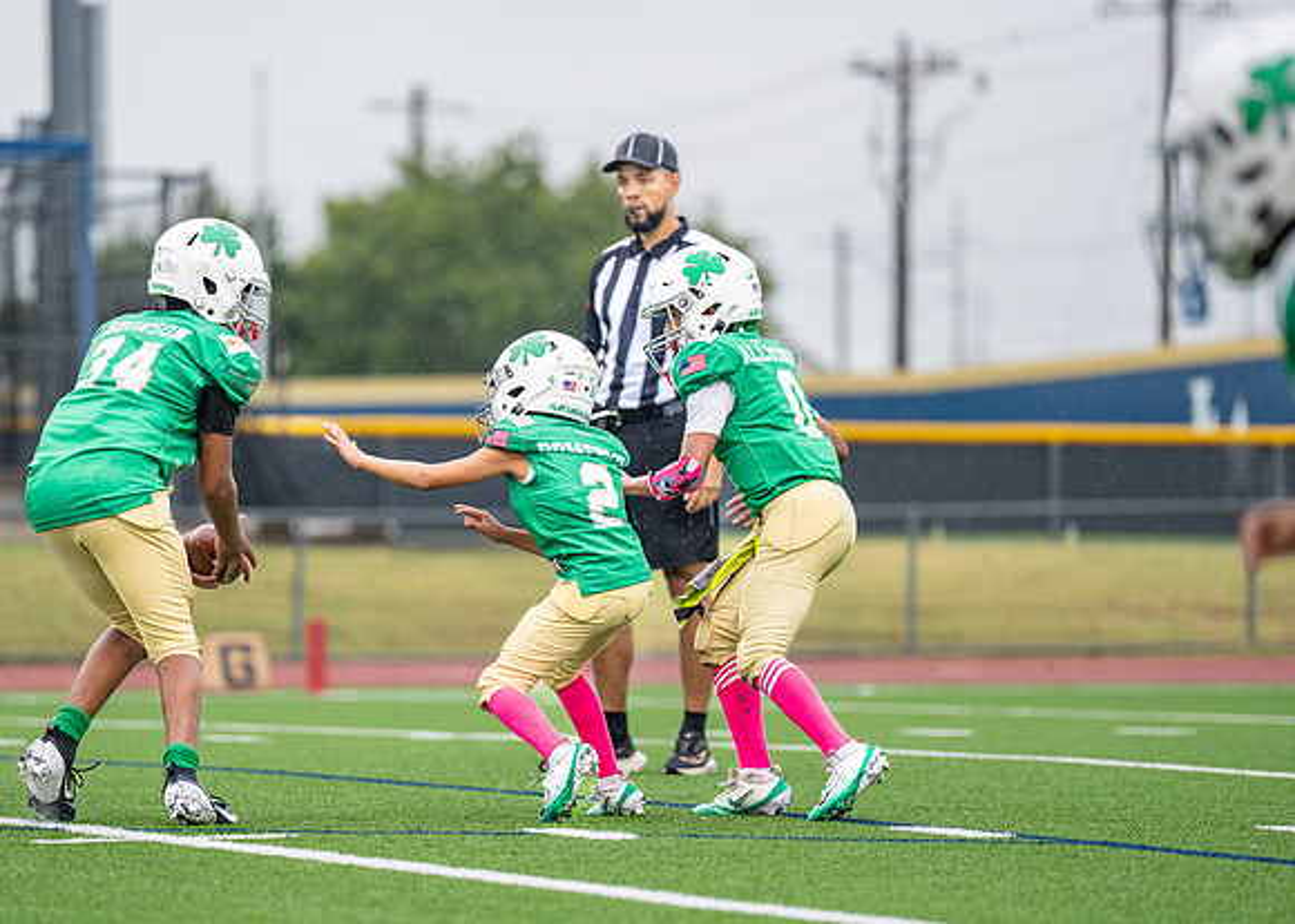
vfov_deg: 5.6
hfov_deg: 7.8
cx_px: 530
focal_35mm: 257
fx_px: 9445
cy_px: 509
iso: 500
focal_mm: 200
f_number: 2.8
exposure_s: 1/1000
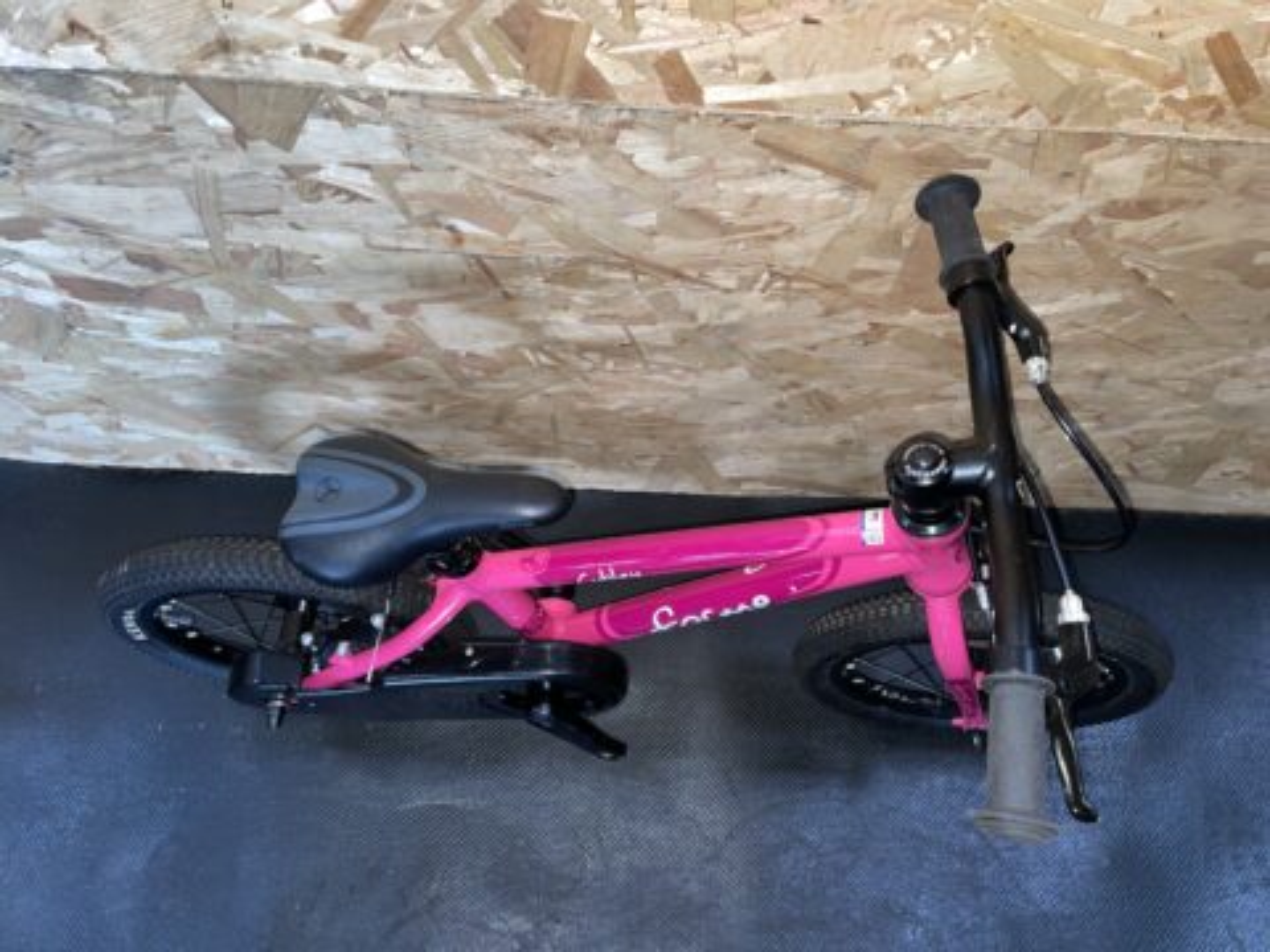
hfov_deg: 67.3
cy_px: 476
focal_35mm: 26
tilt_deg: -64.7
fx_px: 954
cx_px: 635
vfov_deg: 53.1
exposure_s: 1/13
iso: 40
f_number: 1.6
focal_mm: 4.2
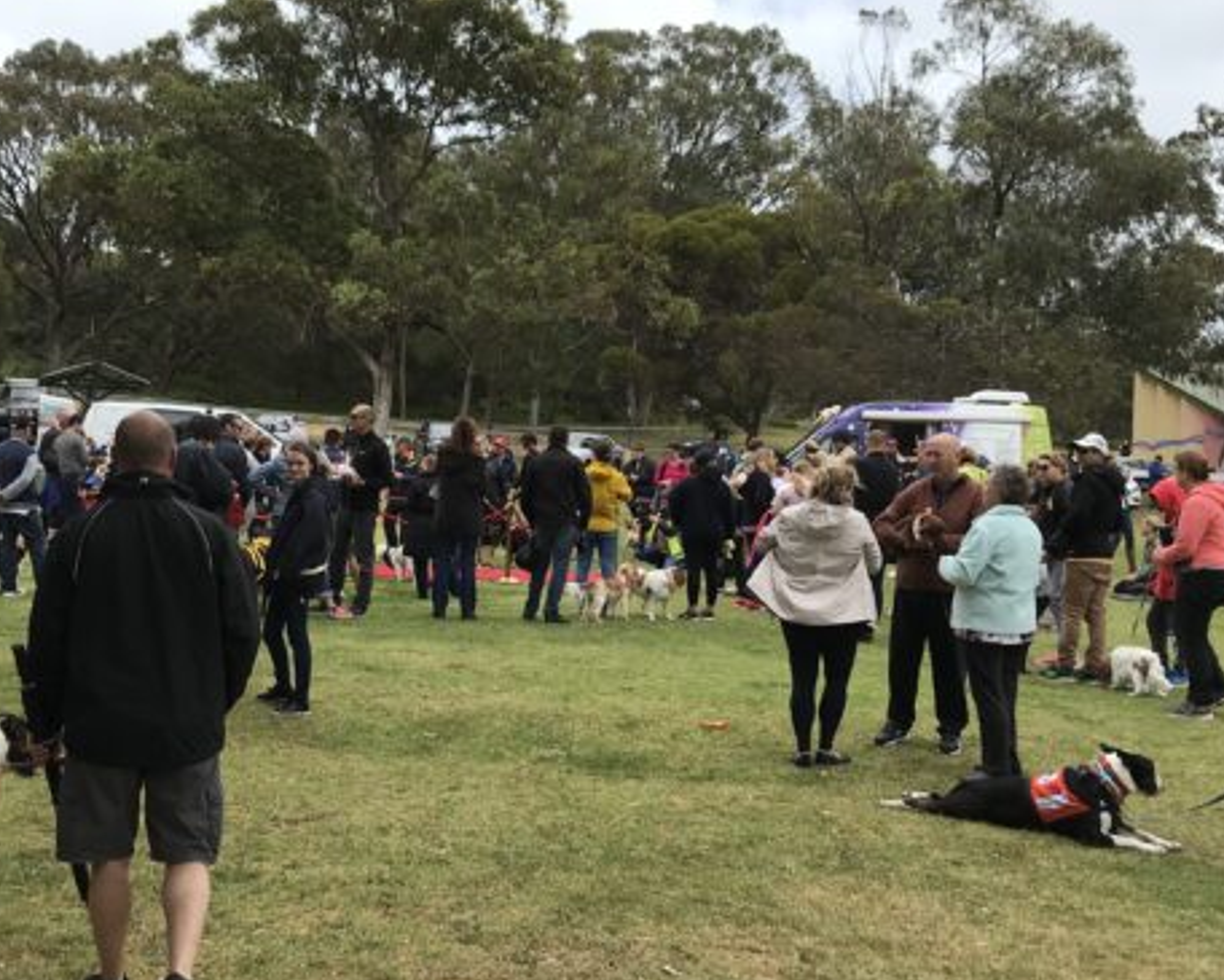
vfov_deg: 32.7
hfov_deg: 39.9
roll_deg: -1.4
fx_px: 1667
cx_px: 429
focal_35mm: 46
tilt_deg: +1.9
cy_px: 564
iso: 20
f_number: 1.8
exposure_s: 1/2037
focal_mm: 3.99
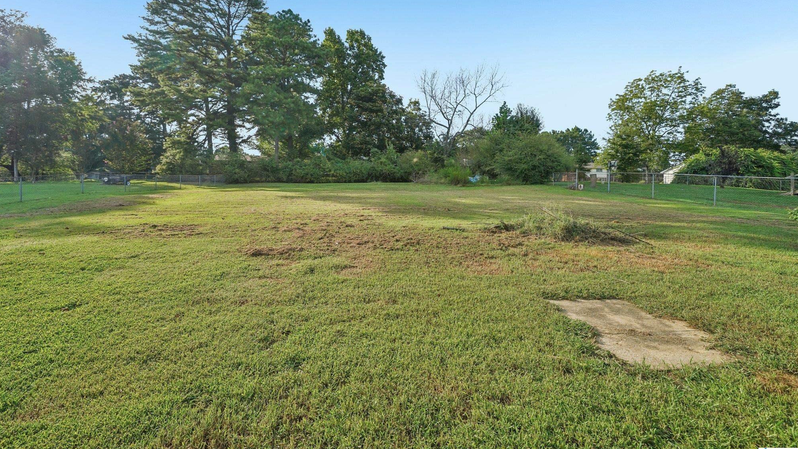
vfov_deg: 70.2
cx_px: 398
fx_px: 317
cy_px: 194
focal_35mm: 15
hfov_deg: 103.0
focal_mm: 14
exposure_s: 1/500
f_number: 8
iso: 400
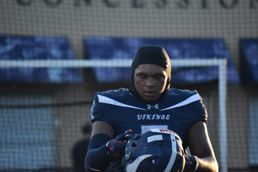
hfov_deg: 4.6
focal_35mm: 450
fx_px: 3225
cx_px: 129
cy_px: 86
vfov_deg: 3.1
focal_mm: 300
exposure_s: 1/1250
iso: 1600
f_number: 6.3
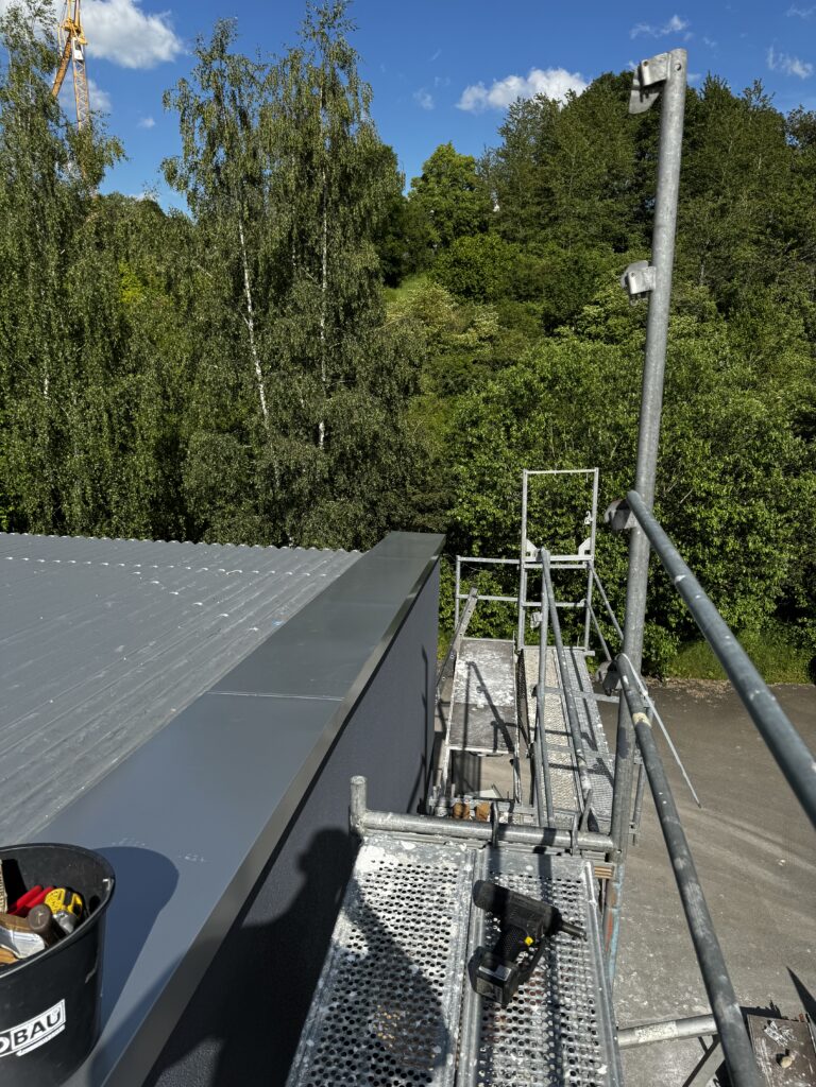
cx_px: 408
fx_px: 754
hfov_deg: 56.8
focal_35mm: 24
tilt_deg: -15.3
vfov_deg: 71.6
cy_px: 544
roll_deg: -1.0
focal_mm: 6.76
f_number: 1.78
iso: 80
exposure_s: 1/4310
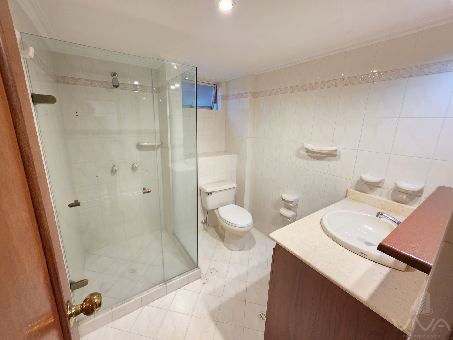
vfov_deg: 89.9
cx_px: 226
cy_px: 170
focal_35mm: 13
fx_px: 170
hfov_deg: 106.2
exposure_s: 1/60
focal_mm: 2.2
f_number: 1.9
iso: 800
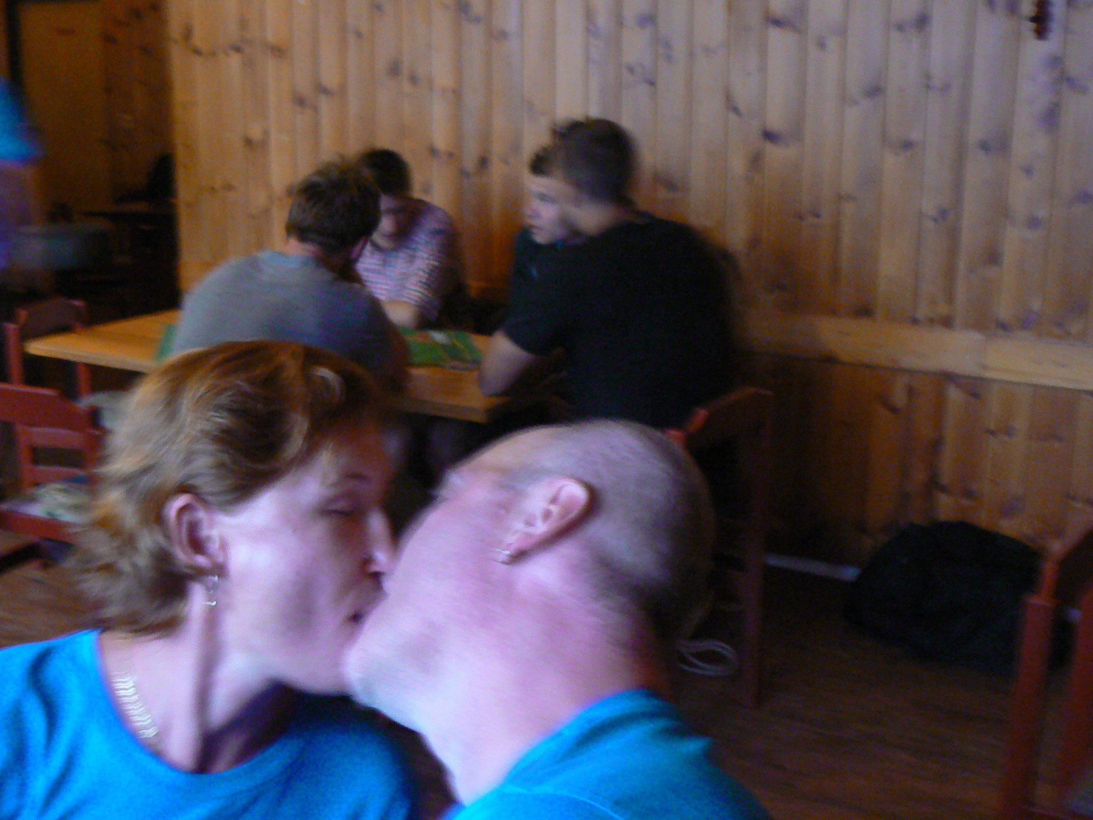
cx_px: 478
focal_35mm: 47
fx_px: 1484
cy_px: 504
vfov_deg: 30.8
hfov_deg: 40.4
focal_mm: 6
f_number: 2.8
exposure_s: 1/4
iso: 200
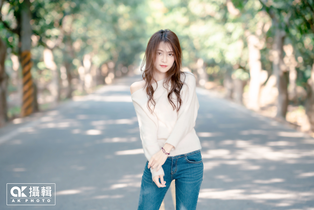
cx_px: 157
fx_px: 741
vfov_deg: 16.1
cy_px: 105
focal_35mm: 85
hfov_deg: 23.9
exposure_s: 1/250
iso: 200
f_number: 2
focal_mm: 85
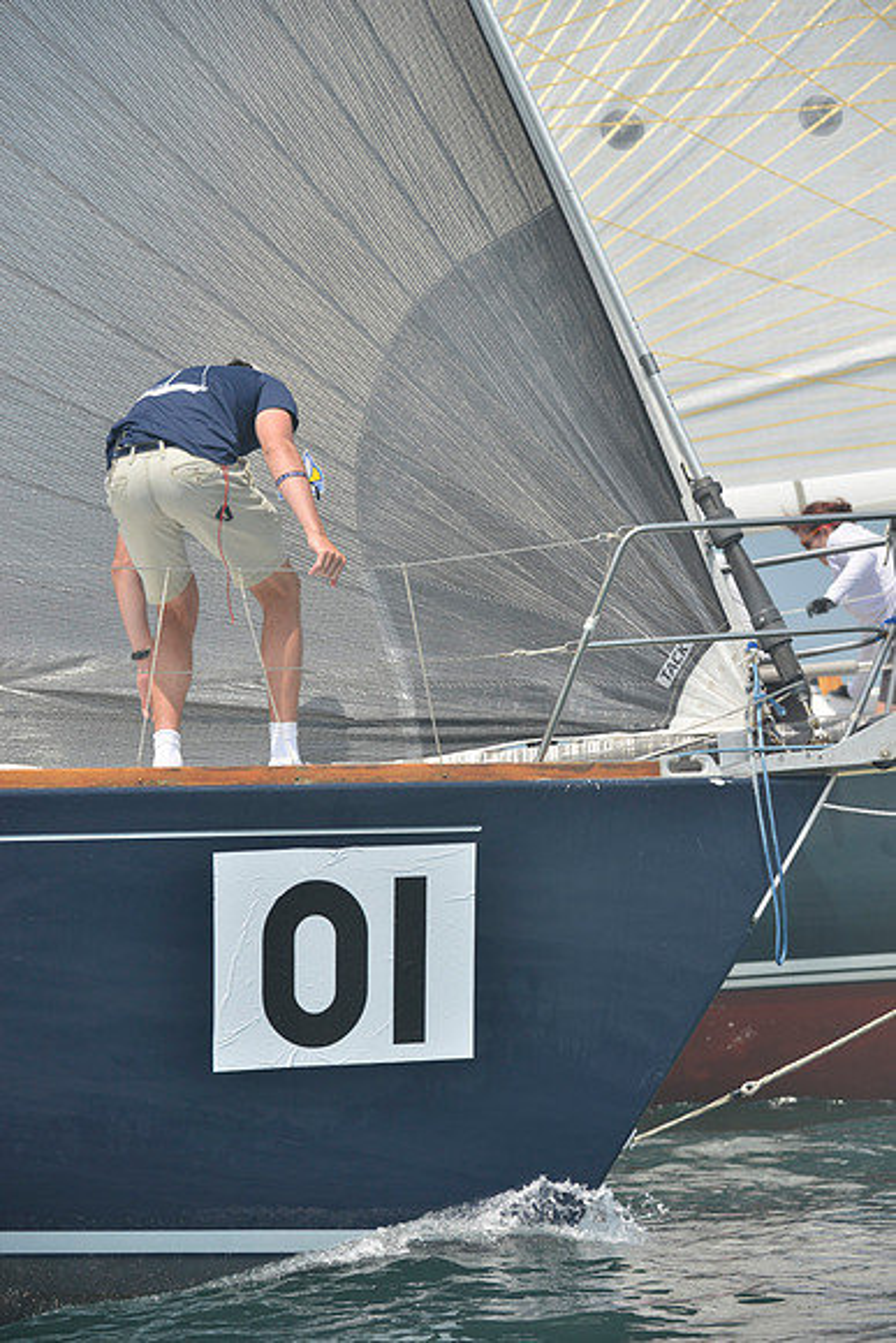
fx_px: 7462
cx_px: 448
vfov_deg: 10.3
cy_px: 672
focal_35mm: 200
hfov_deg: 6.9
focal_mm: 200
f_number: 6.3
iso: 280
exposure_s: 1/1000
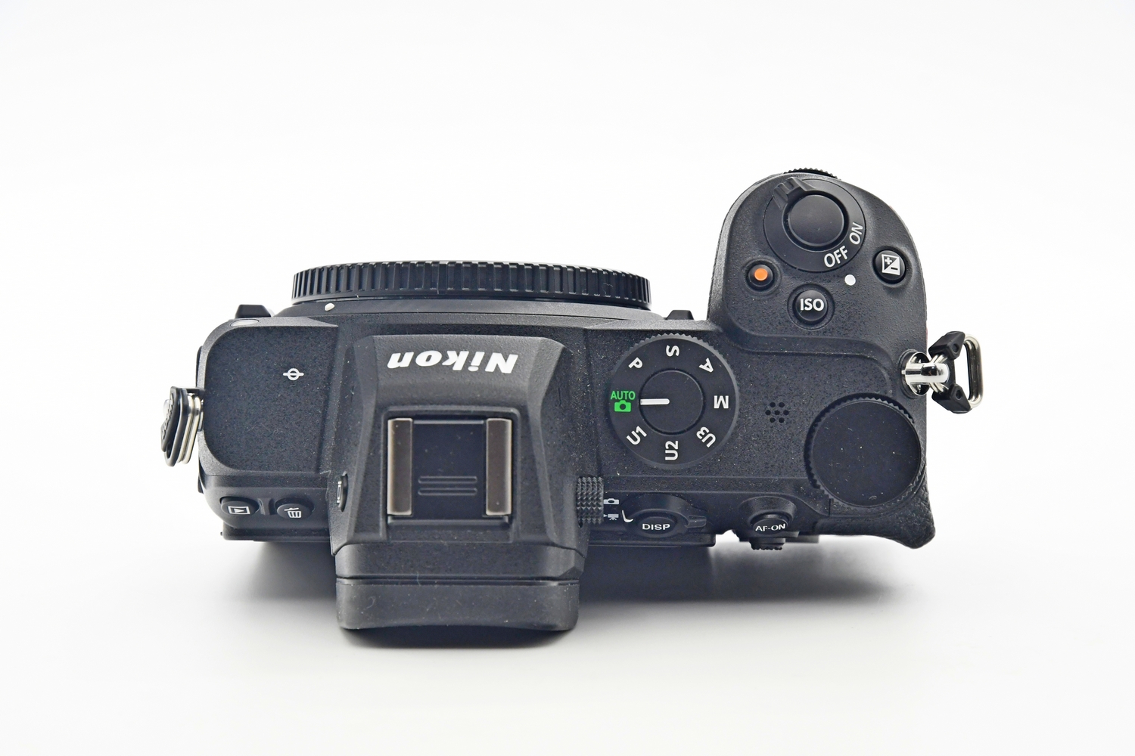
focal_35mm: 99
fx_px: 3121
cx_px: 568
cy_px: 378
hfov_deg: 20.6
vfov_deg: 13.8
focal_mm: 66
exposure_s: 1/125
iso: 1250
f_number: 8
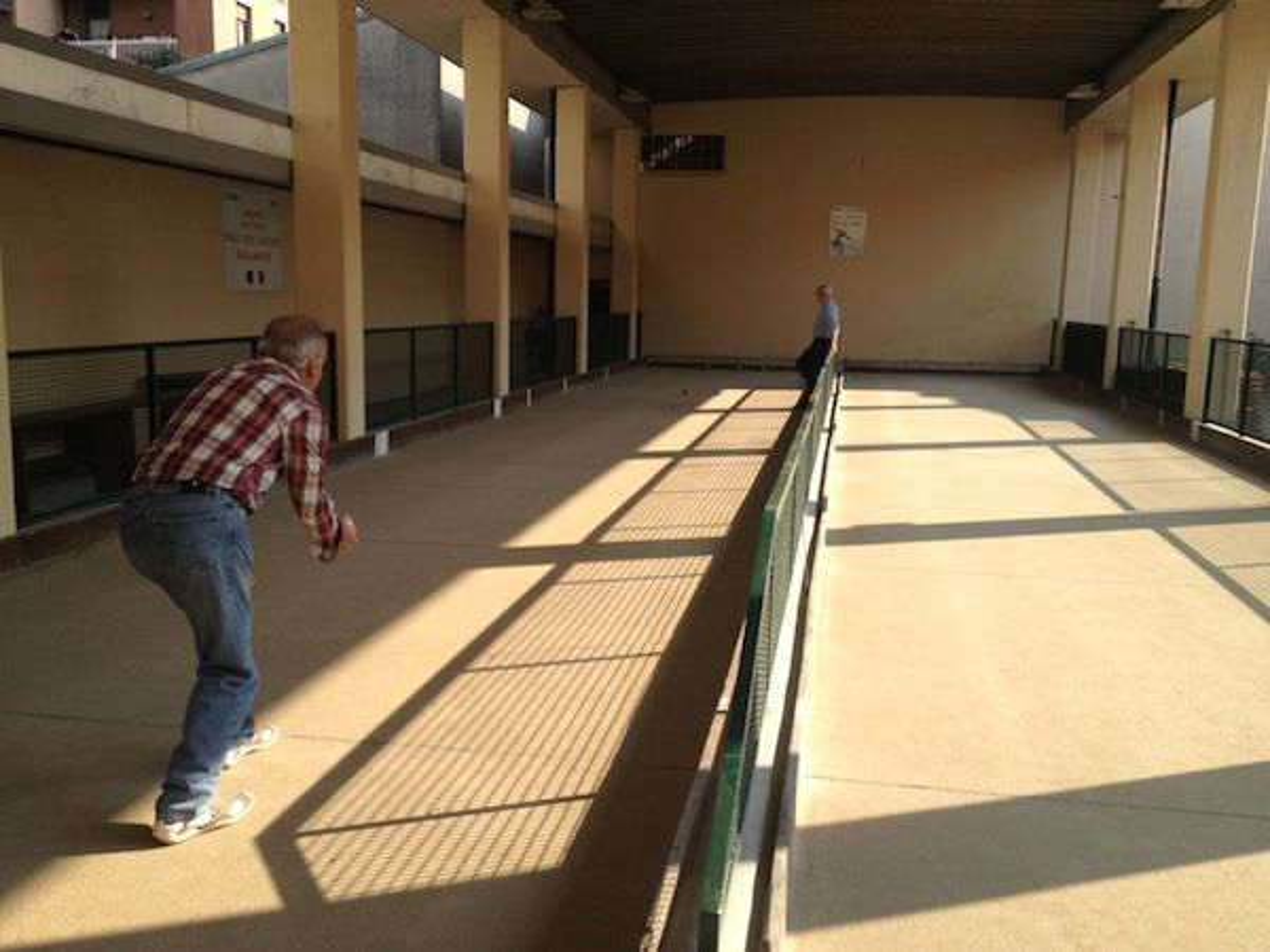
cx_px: 635
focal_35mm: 35
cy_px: 476
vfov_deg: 40.7
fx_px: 1284
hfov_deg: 52.6
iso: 50
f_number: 2.4
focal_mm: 4.28
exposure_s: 1/502
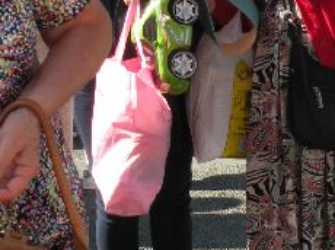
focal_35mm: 94
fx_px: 909
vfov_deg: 15.6
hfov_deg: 20.7
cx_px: 252
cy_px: 61
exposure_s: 1/250
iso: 100
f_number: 5
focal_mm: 4.7
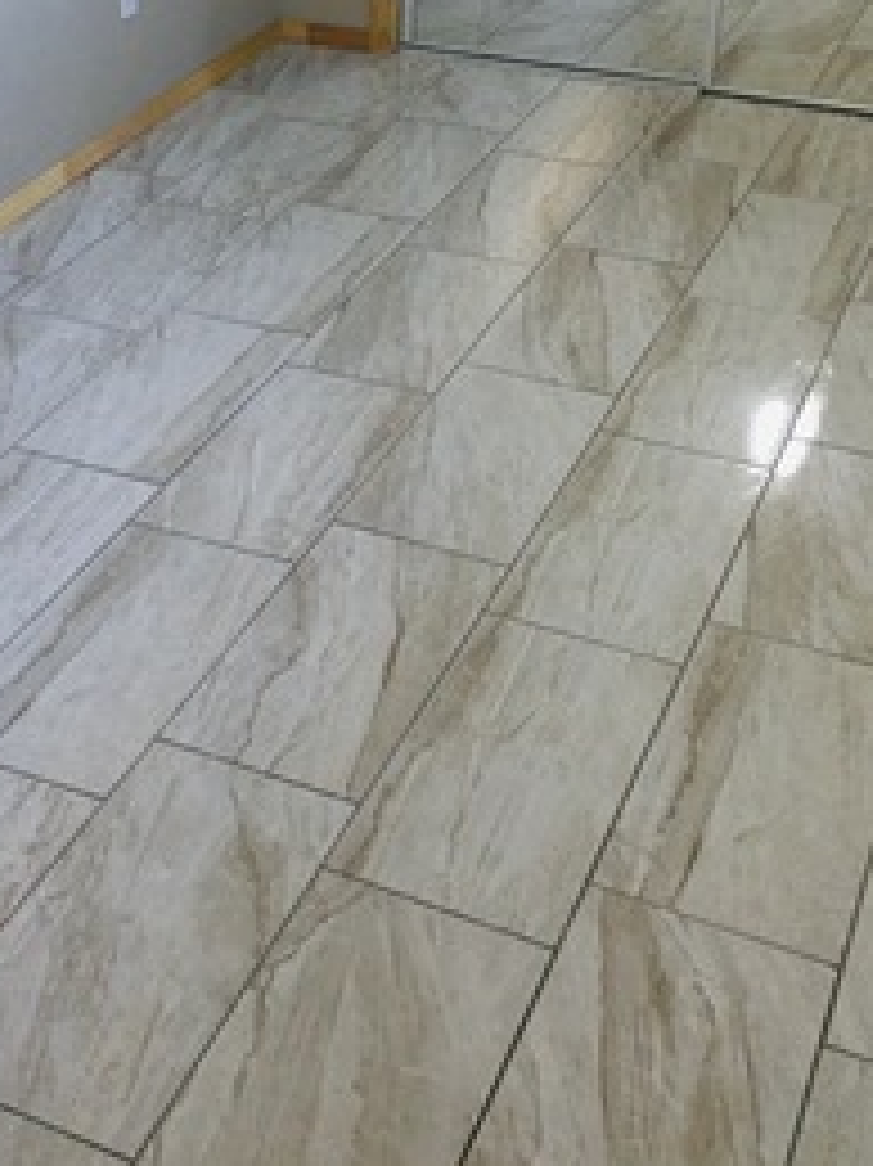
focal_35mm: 56
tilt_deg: -22.2
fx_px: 1885
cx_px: 236
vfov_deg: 33.4
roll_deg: +0.9
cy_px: 243
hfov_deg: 25.8
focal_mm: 4.15
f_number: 2.2
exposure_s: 1/17
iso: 32
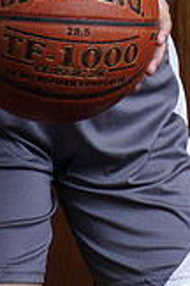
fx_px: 2409
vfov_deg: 6.7
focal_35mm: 303
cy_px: -219
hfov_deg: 4.5
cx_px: 48
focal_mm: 85
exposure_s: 1/250
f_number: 5.6
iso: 200
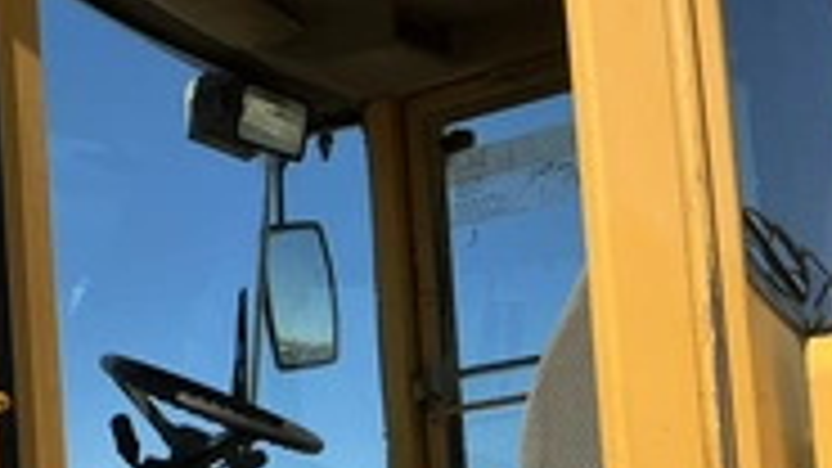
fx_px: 1456
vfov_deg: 17.2
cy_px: 598
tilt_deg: +3.9
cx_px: 58
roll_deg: +4.2
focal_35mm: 66
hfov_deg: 30.3
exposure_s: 1/1984
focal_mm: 3
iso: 25
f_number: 1.8
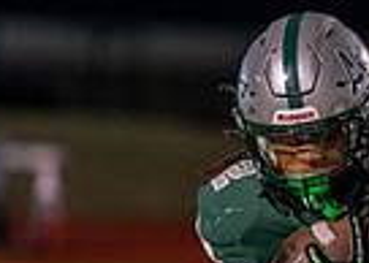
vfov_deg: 1.7
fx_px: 8987
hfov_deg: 2.3
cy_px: 274
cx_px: 825
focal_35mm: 858
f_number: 1.8
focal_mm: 135
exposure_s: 1/1000
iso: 1600
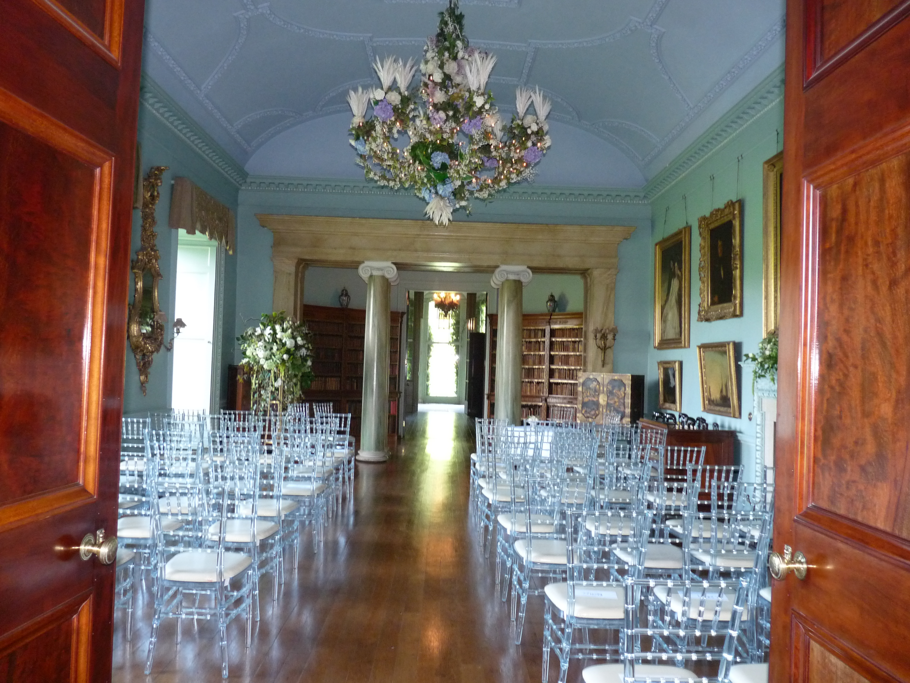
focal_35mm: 27
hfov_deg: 65.3
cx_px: 455
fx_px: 710
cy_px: 342
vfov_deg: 51.4
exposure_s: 1/30
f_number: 2.8
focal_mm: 4.8
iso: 400
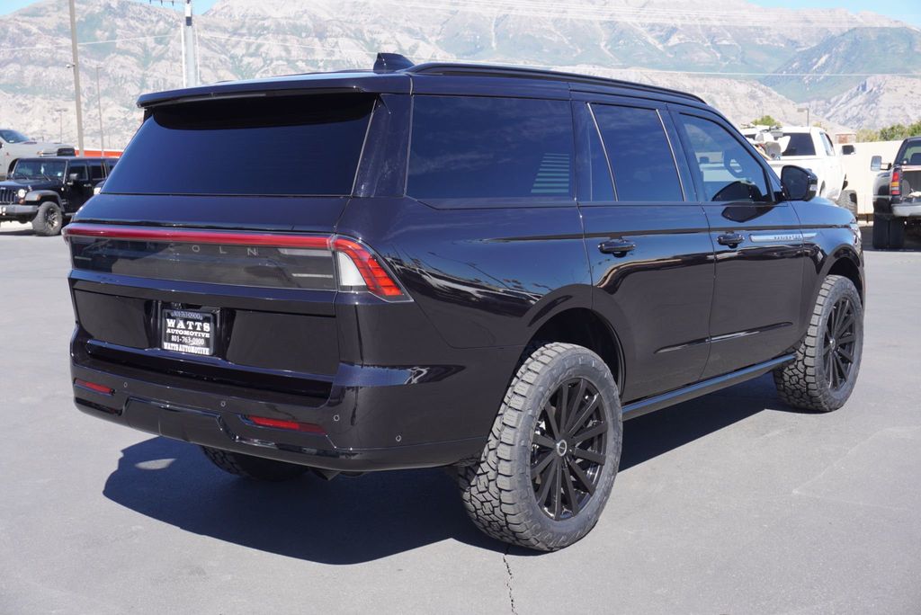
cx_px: 460
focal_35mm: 42
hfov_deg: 46.4
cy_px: 308
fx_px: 1075
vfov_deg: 31.9
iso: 100
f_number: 7.1
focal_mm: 28
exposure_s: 1/125
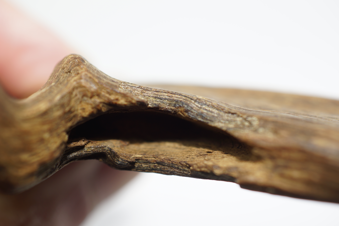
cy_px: 113
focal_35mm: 45
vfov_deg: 29.9
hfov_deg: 43.6
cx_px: 170
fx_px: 424
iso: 100
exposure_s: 1/160
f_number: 4
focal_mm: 30
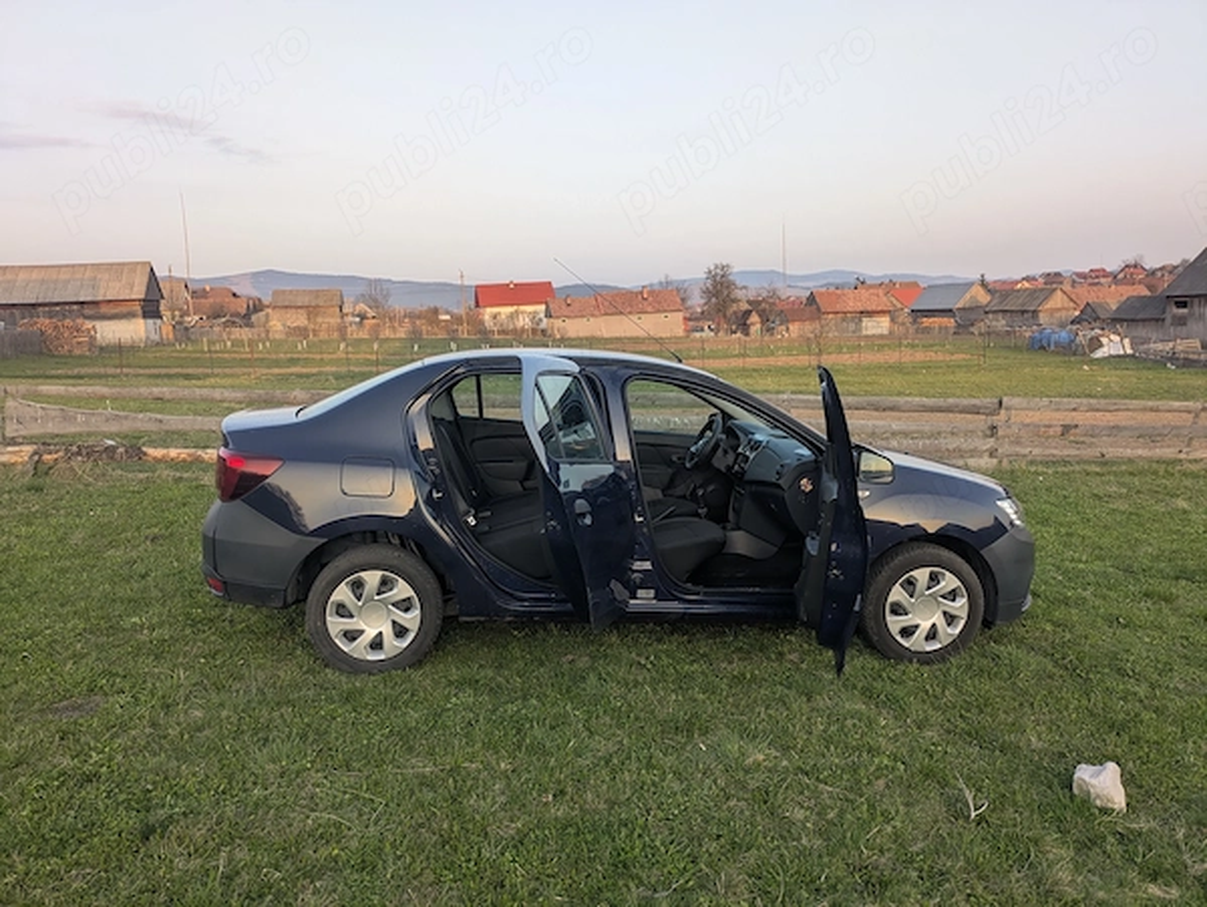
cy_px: 454
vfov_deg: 54.9
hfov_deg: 69.3
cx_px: 604
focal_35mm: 25
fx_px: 872
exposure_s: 1/172
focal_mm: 5.43
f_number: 1.89
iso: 50
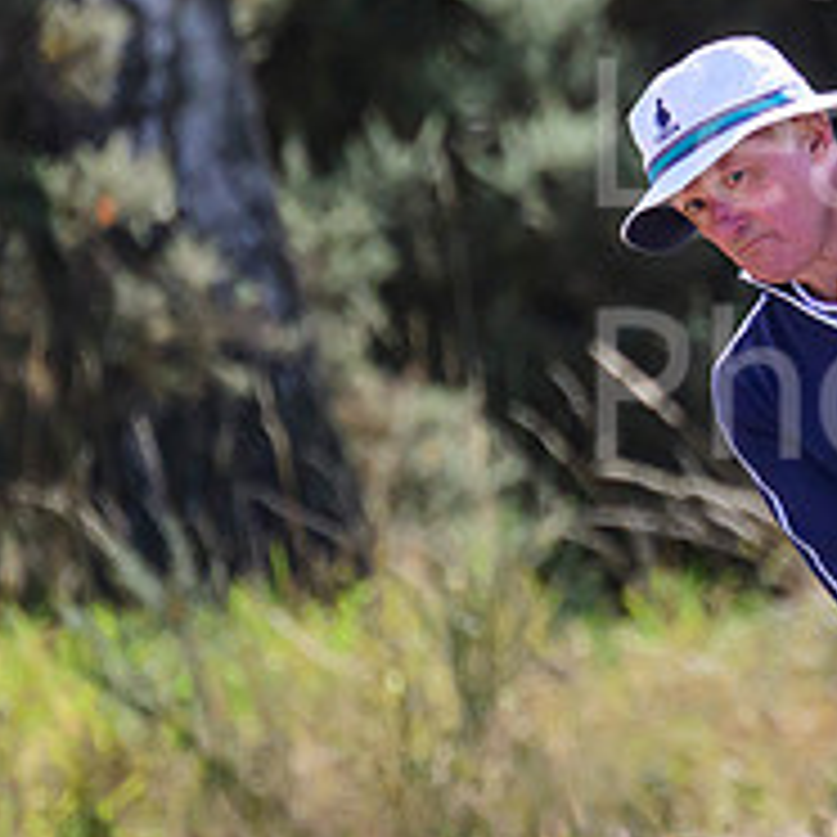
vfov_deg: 1.1
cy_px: 176
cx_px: 1179
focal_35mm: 1589
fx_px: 43469
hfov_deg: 1.1
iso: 1600
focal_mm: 400
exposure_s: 1/2500
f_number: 5.6
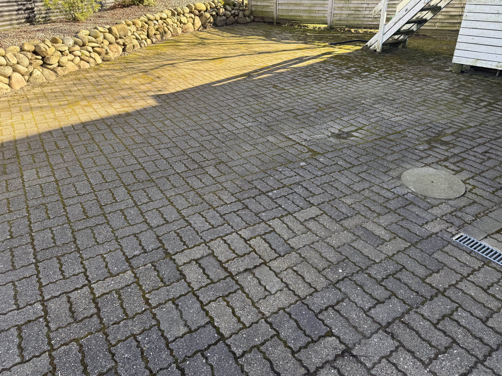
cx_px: 251
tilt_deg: -29.9
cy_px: 188
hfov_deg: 71.6
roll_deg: +2.8
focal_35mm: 24
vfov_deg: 56.8
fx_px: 348
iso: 80
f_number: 1.78
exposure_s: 1/445
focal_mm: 6.76
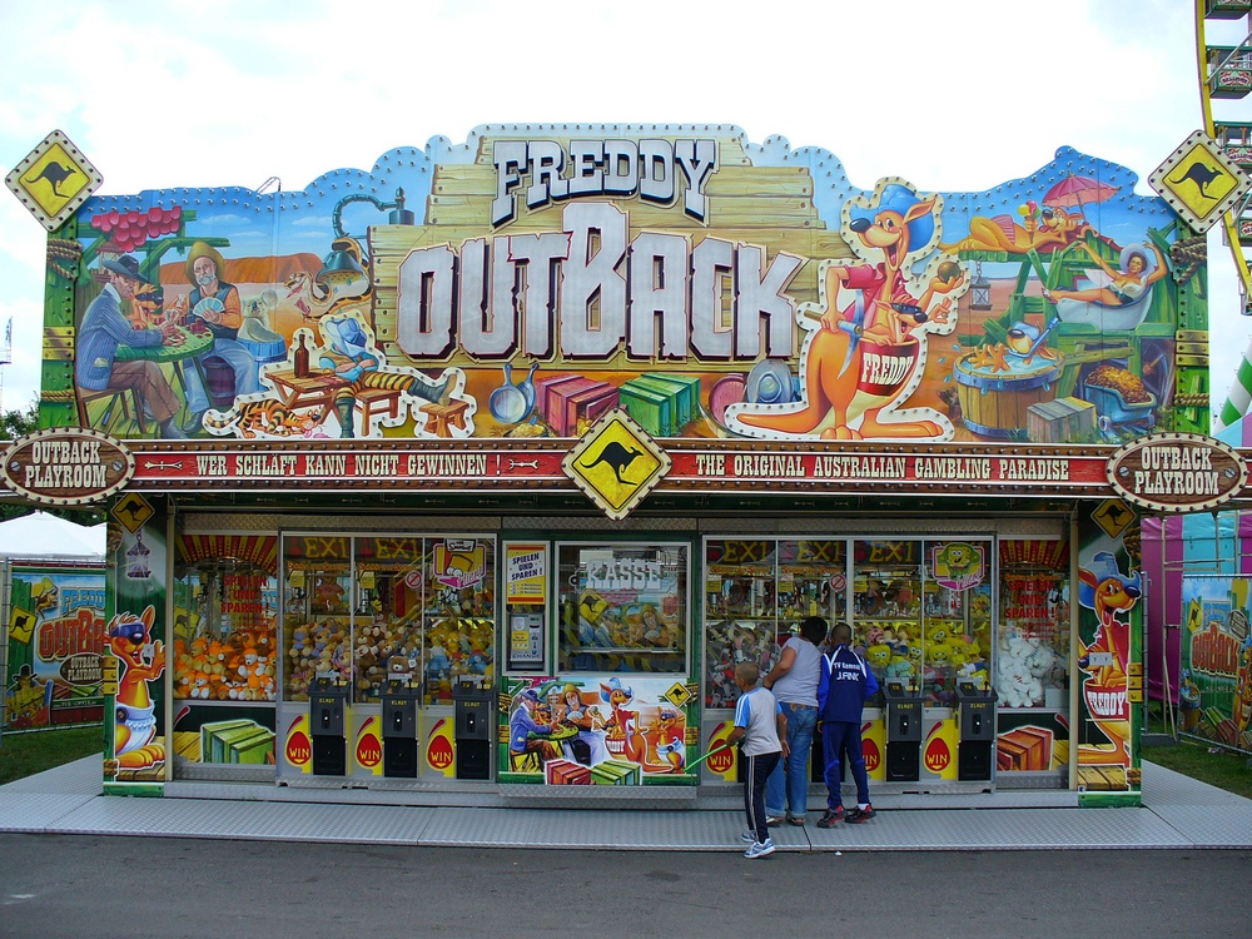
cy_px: 470
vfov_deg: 38.7
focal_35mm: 37
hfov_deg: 50.1
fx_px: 1338
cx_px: 626
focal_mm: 6.1
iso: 80
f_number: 2.8
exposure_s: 1/500
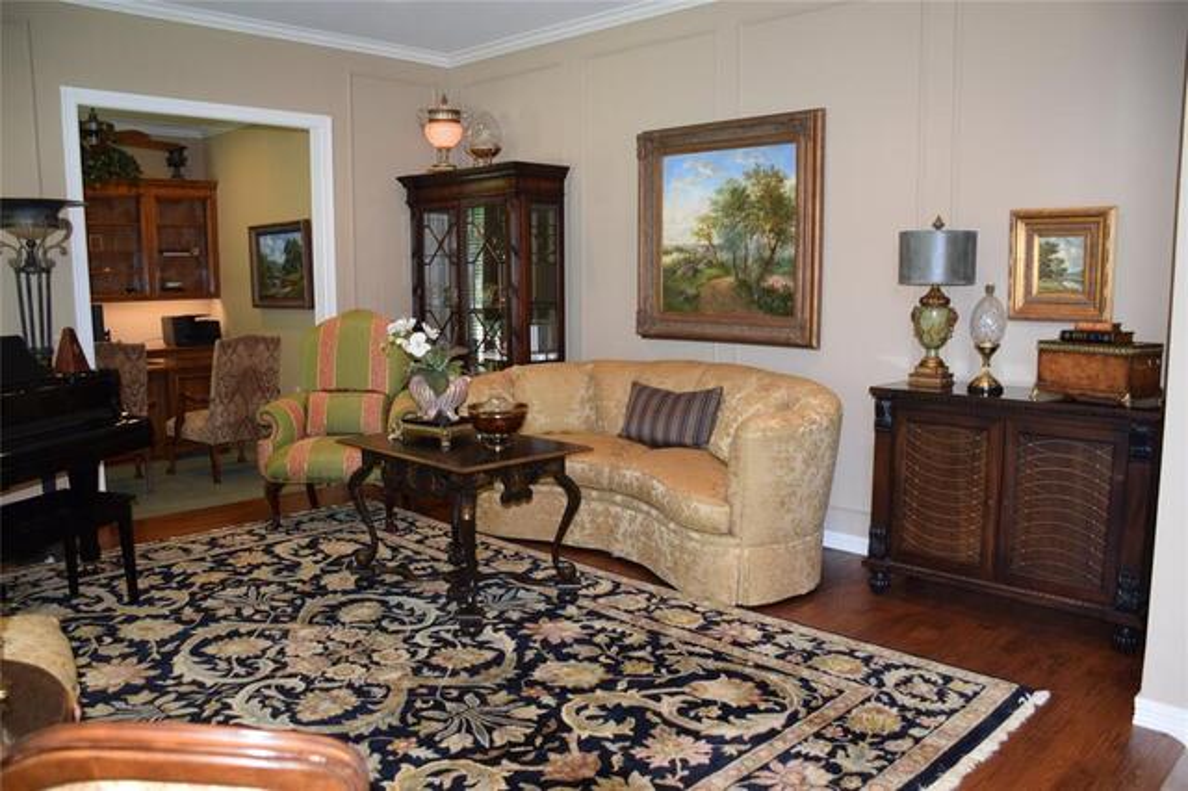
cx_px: 594
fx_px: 891
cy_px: 396
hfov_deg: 67.4
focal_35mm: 27
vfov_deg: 47.9
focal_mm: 18
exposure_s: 1/80
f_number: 4.5
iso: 800
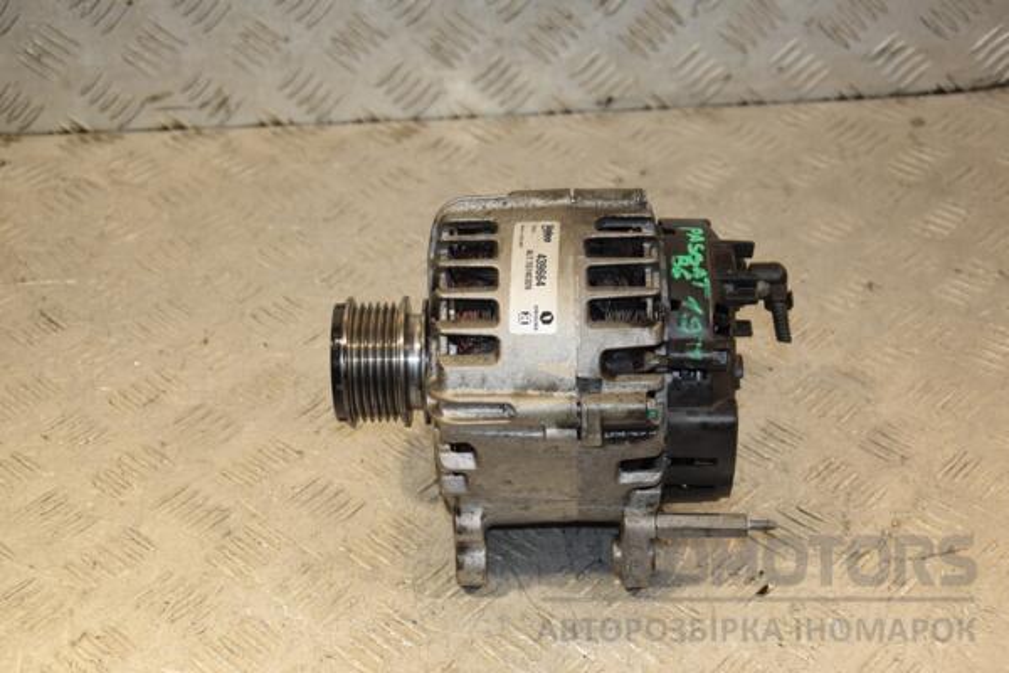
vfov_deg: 21.6
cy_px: 336
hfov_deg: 31.9
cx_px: 504
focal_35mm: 63
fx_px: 1766
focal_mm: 42
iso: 800
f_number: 5
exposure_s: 1/200
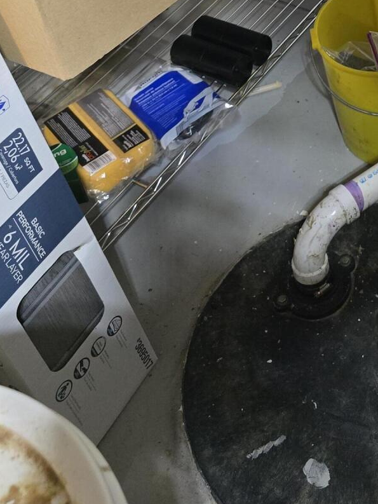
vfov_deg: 29.0
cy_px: -93
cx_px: 372
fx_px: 844
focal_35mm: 58
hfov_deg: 24.2
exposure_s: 1/120
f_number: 1.7
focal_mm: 6.3
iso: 1000
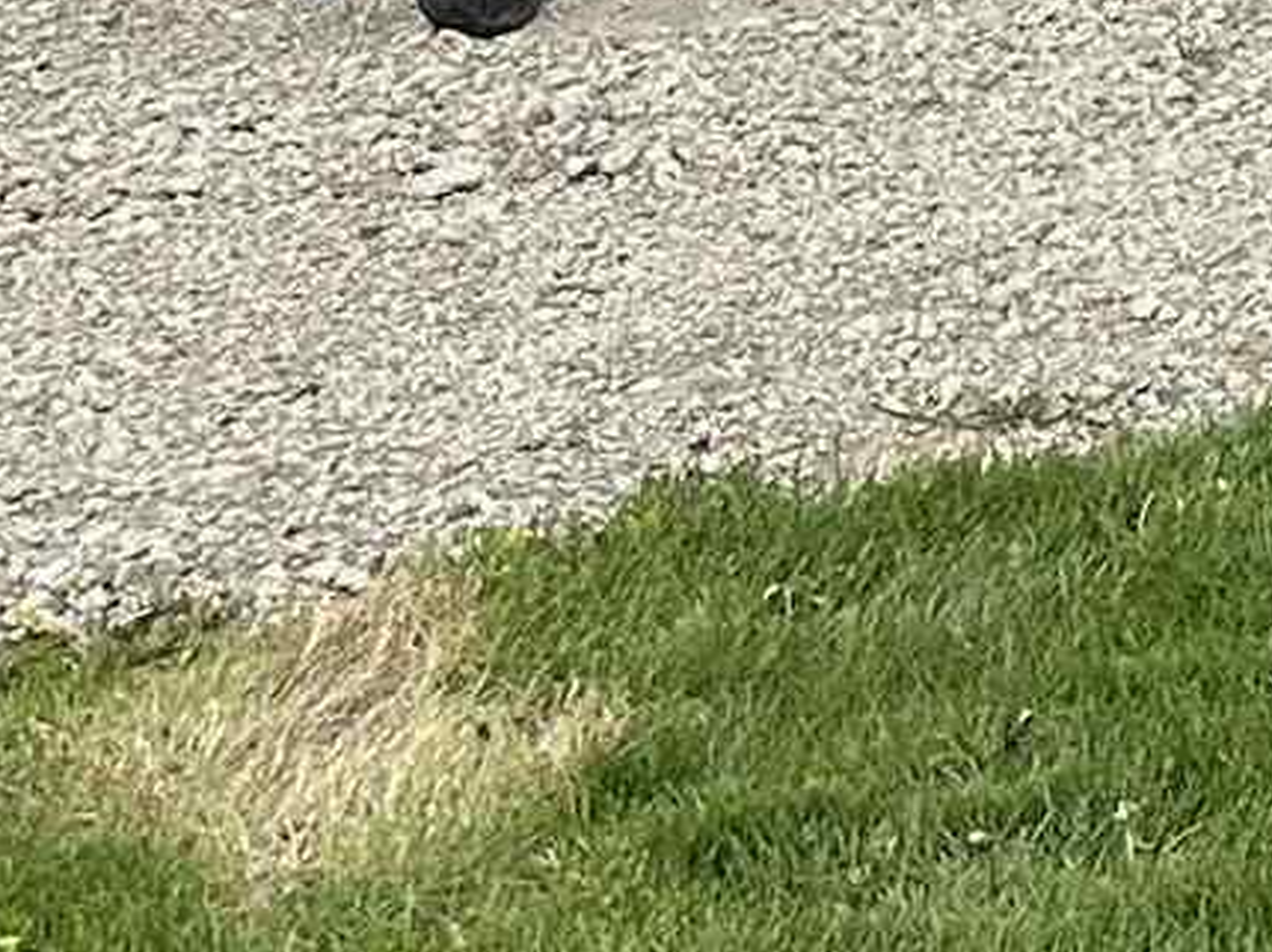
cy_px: -1465
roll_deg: -0.6
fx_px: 6315
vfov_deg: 7.9
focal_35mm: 172
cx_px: 3783
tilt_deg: -4.3
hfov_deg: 9.2
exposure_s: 1/2469
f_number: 1.78
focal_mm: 6.86
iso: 80
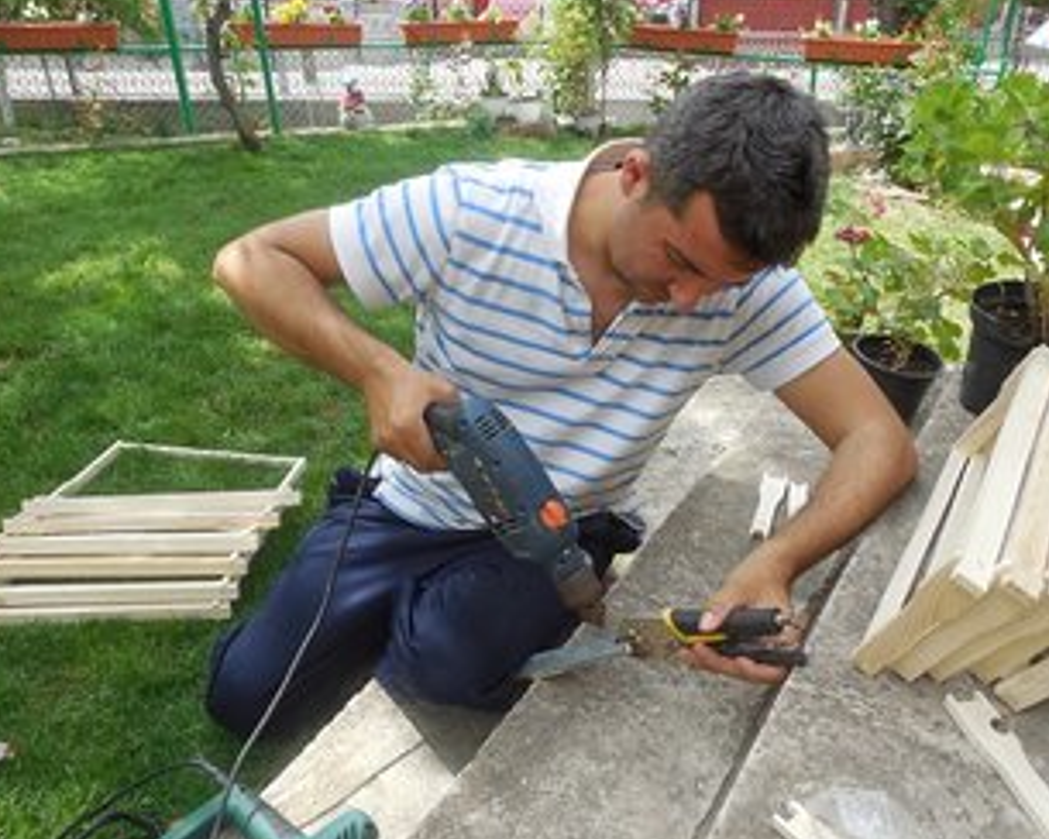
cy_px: 437
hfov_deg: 62.2
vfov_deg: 51.5
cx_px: 554
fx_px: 869
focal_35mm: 28
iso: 125
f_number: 3.3
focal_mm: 4.5
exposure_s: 1/400
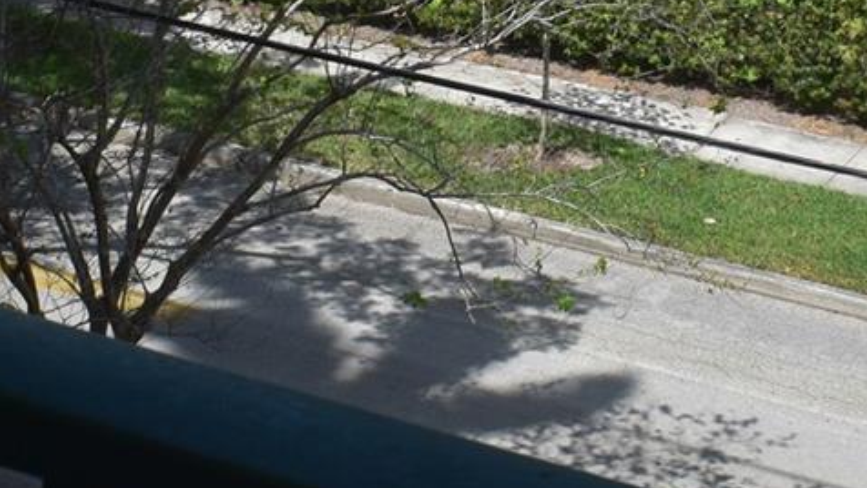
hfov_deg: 22.4
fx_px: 2184
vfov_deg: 12.6
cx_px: 552
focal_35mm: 95
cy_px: -31
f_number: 11
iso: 360
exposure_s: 1/500
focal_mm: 18
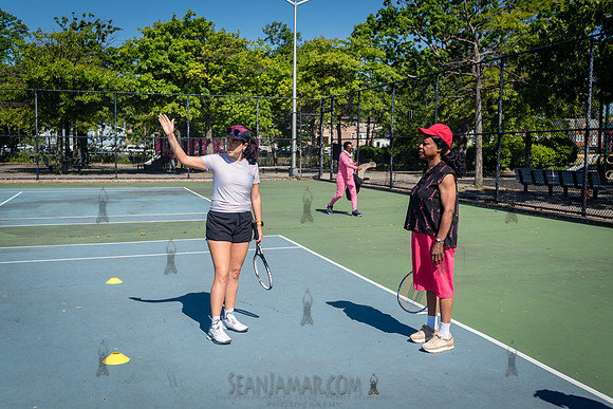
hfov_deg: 52.3
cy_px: 205
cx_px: 299
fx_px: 624
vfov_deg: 36.3
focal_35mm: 37
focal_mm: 35
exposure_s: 1/2500
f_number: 4.5
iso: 200
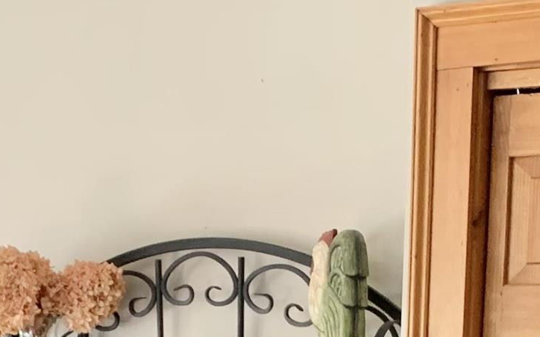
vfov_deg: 10.1
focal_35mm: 117
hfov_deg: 17.7
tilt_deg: -12.8
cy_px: 751
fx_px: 1721
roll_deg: -0.2
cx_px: 152
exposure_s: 1/60
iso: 200
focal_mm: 4.25
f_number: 1.8
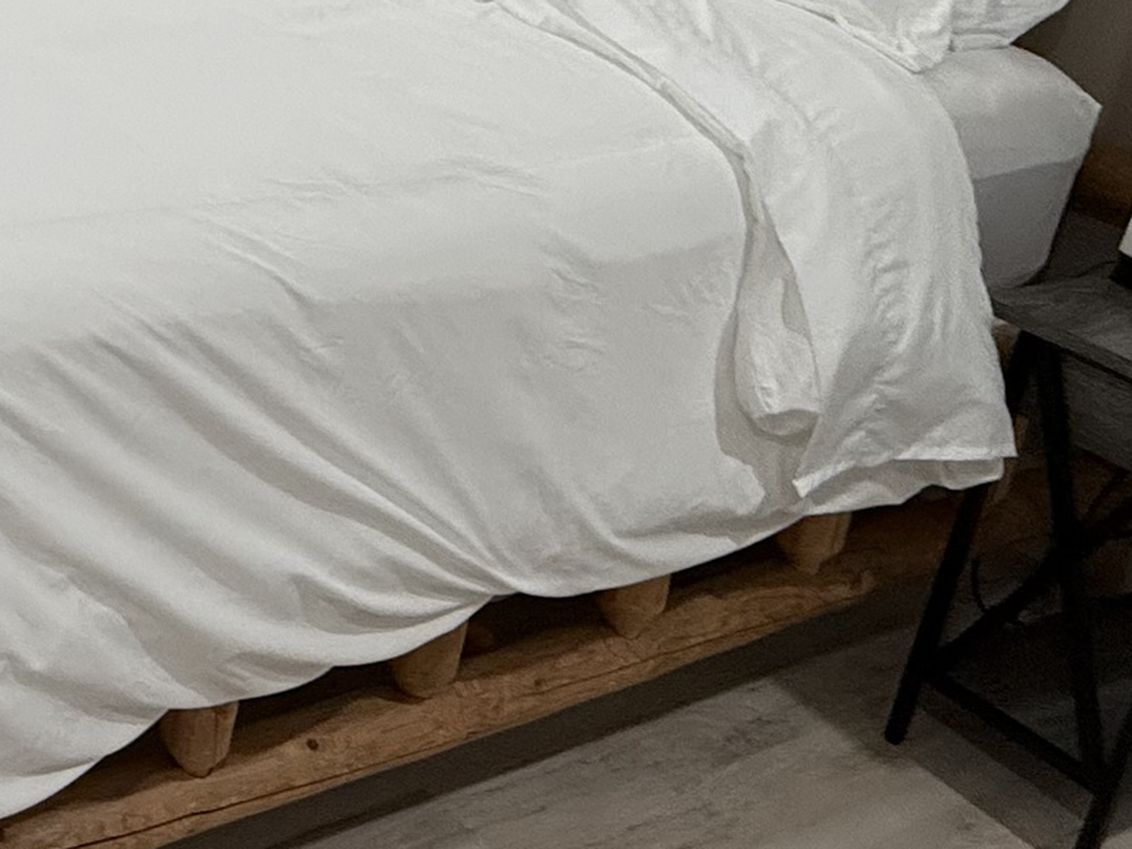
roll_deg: -1.9
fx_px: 1635
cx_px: -305
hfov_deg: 30.8
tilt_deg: -19.2
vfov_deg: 27.7
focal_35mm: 50
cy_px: 40
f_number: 2.2
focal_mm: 2.22
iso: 200
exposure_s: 1/120
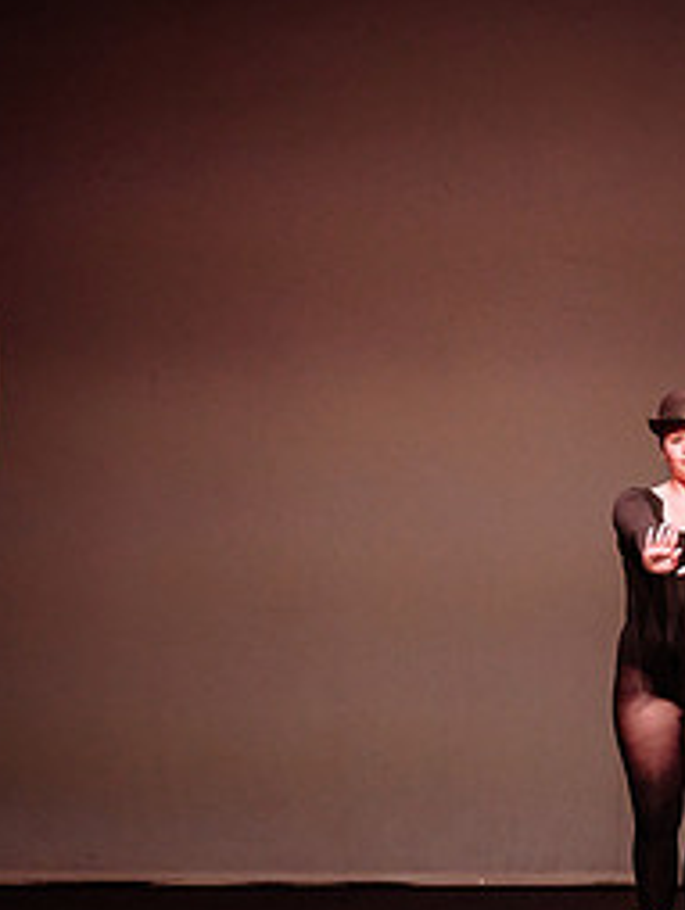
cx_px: 628
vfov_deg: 7.7
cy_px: 596
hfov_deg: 5.8
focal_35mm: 257
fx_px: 6770
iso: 1600
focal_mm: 110
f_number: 2.8
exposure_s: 1/320
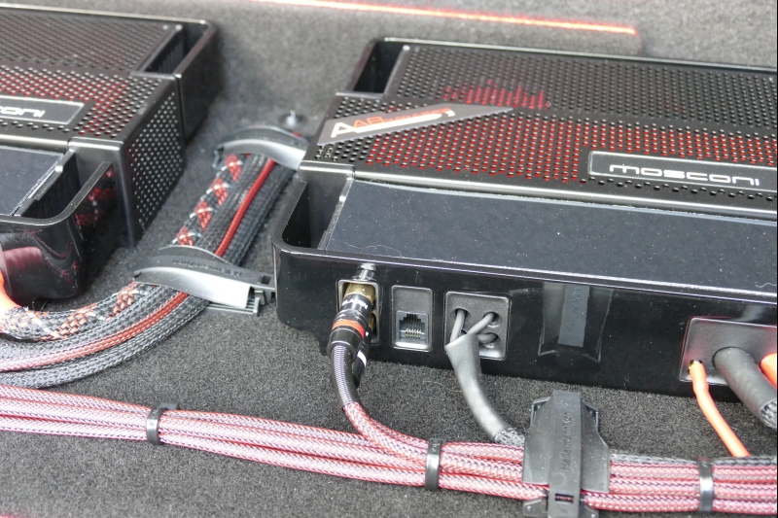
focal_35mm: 49
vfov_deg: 27.5
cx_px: 389
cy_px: 259
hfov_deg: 40.4
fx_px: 1059
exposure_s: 1/50
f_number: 3.3
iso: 1600
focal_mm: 17.83
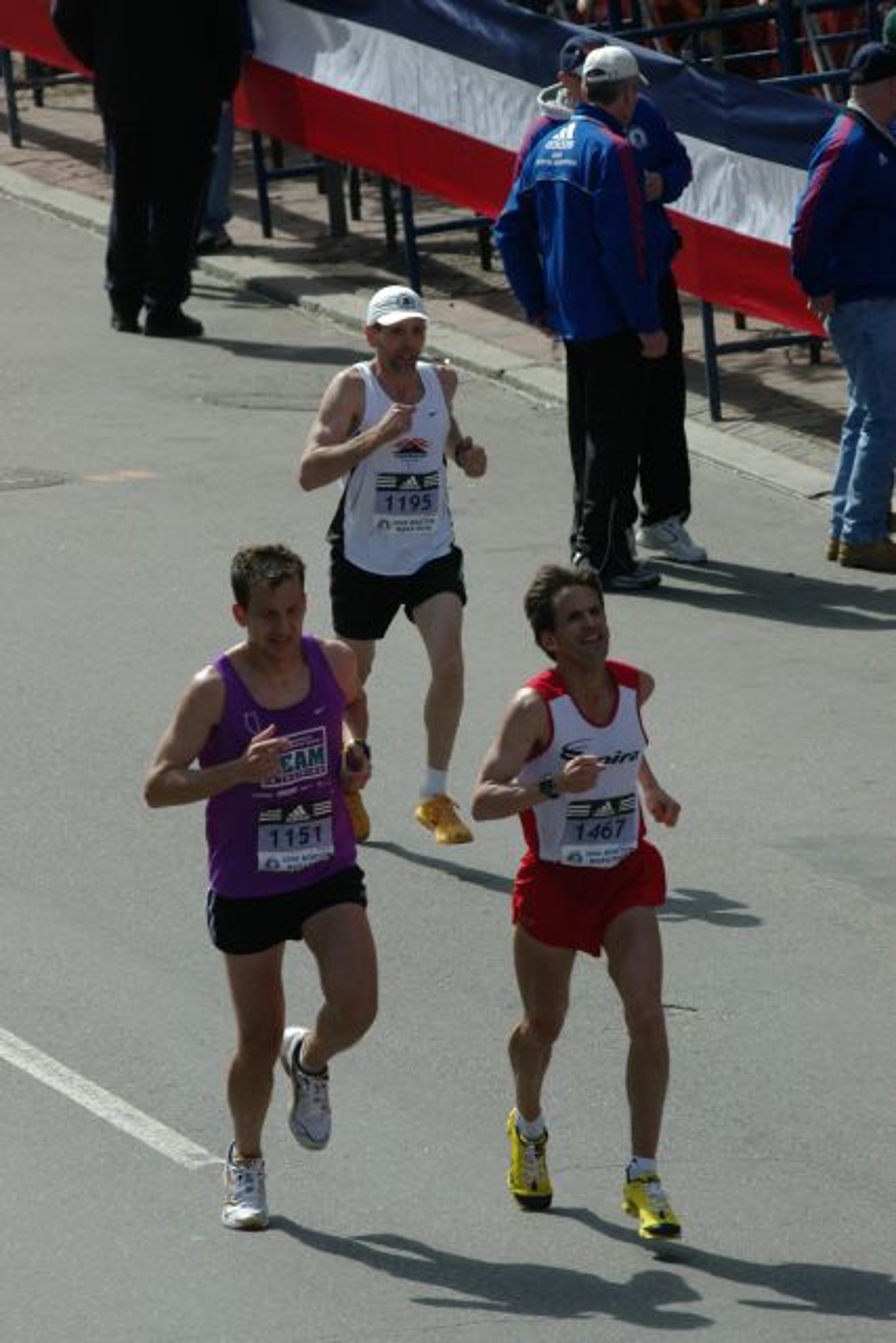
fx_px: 15111
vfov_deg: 5.1
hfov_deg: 3.4
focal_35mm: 405
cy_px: 672
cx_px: 448
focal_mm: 270
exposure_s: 1/500
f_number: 9
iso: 400
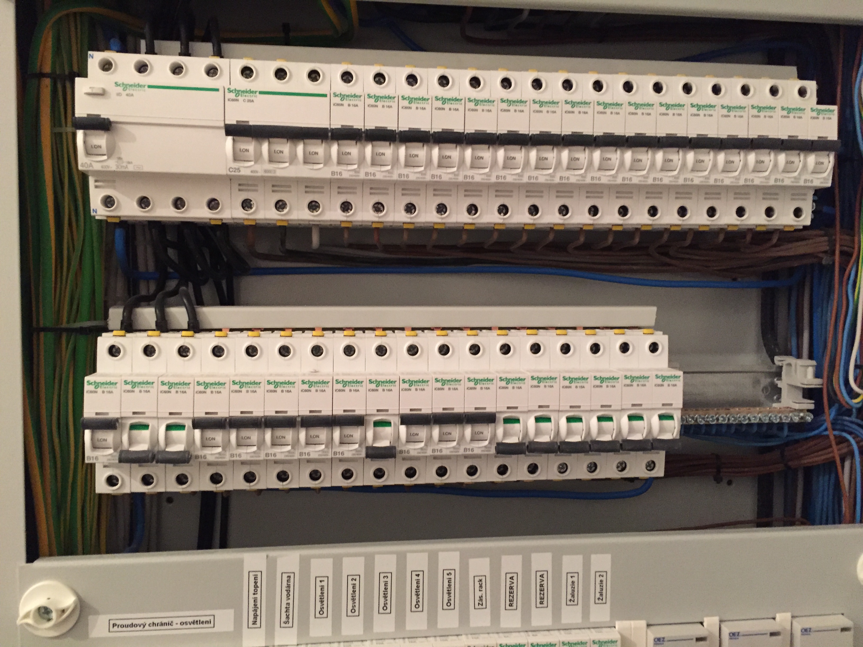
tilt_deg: -3.8
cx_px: 432
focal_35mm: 29
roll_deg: +0.7
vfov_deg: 48.2
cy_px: 324
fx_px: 723
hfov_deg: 61.7
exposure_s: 1/17
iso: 320
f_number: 2.2
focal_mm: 4.15
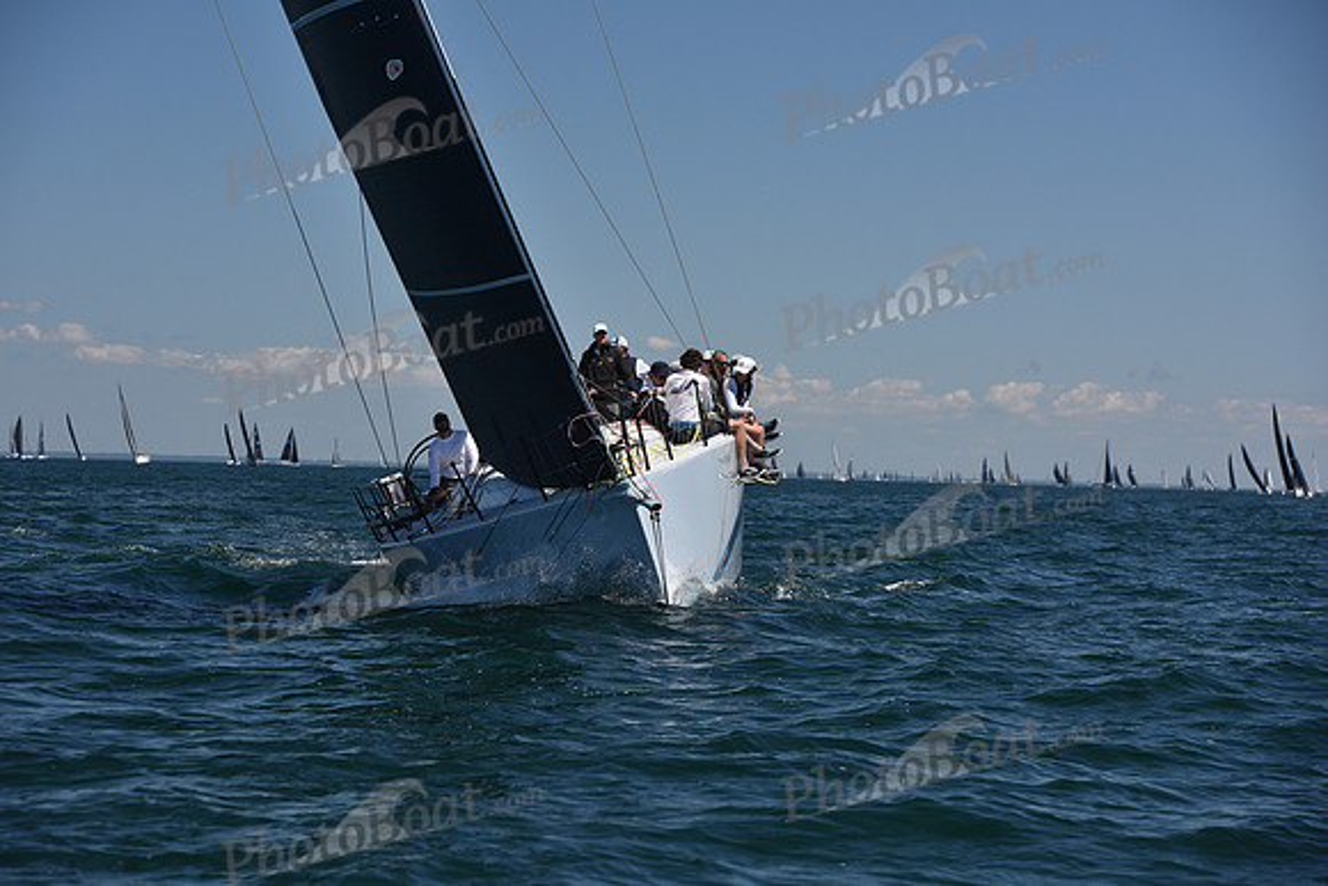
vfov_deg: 11.8
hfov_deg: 17.6
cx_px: 664
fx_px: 4280
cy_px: 443
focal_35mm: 116
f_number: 7.1
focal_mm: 116
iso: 250
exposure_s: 1/800
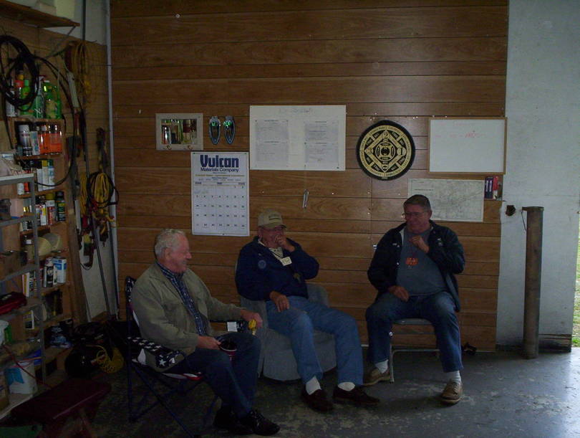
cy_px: 219
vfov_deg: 37.8
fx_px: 638
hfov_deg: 48.9
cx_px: 290
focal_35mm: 38
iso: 140
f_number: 4.5
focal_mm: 4.99
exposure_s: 1/60
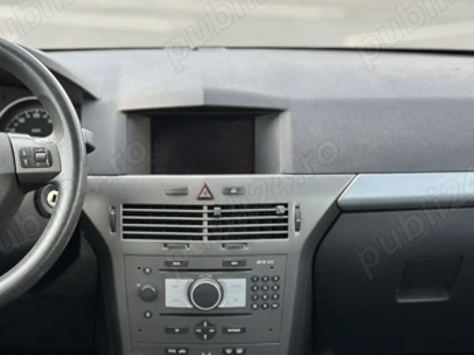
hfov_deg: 23.5
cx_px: 154
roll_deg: +0.4
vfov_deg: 17.7
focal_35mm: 83
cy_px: 220
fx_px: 1136
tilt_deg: -13.9
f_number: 1.78
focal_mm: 6.86
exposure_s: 1/359
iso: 80
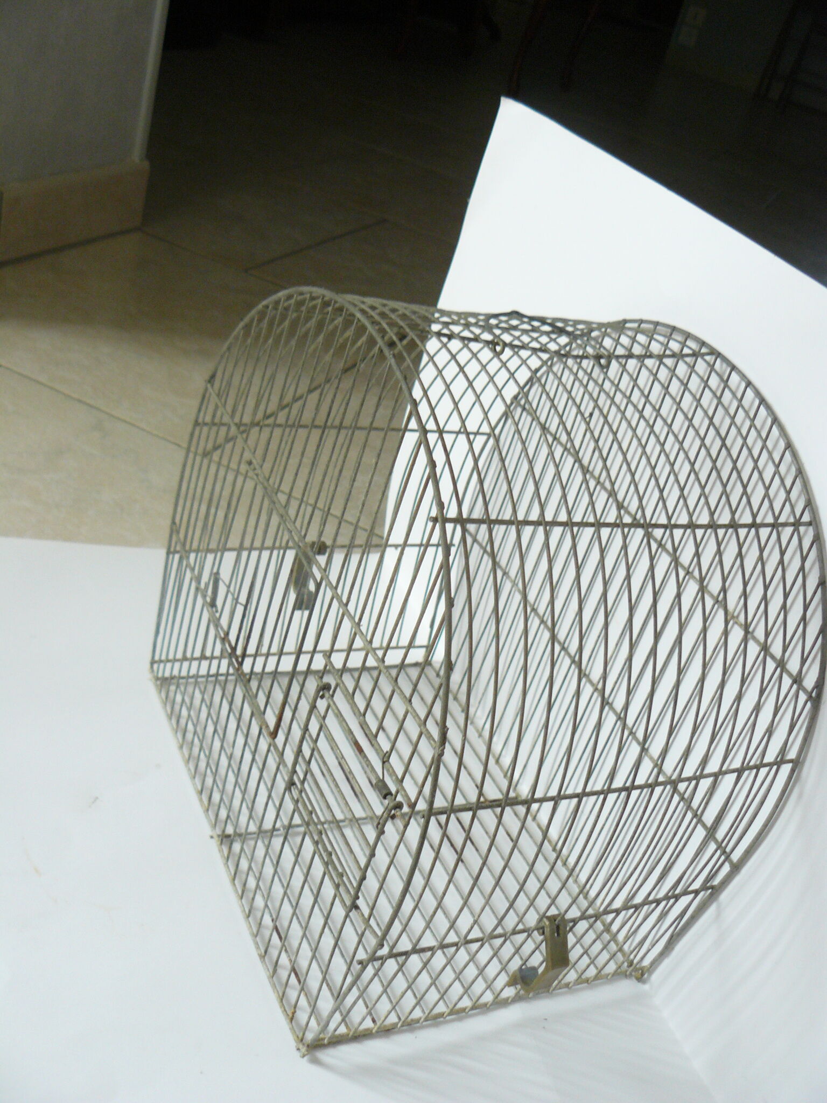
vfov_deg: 51.4
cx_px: 414
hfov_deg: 39.7
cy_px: 552
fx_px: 1147
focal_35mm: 36
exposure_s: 1/30
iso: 160
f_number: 2.8
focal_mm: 6
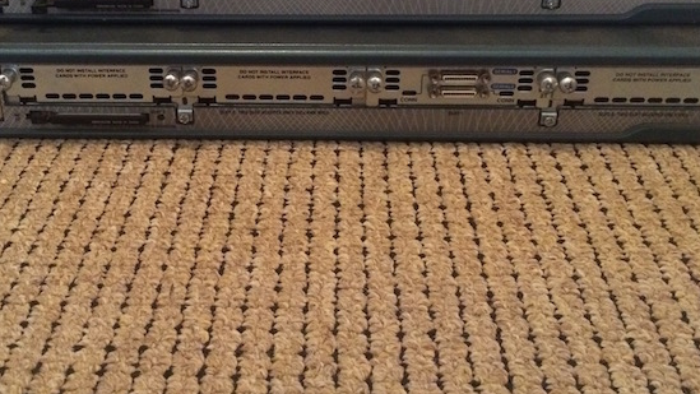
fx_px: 854
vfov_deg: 25.8
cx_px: 286
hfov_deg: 44.4
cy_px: 119
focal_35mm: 46
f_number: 2.2
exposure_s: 1/15
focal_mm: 4.15
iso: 500
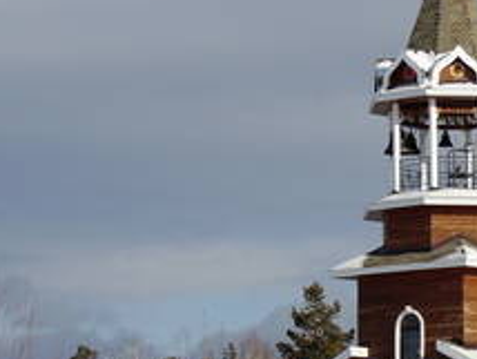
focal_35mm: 173
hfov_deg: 11.2
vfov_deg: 8.6
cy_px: 232
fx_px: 2387
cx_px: 558
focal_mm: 10.4
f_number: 11.1
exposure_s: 1/160
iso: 80
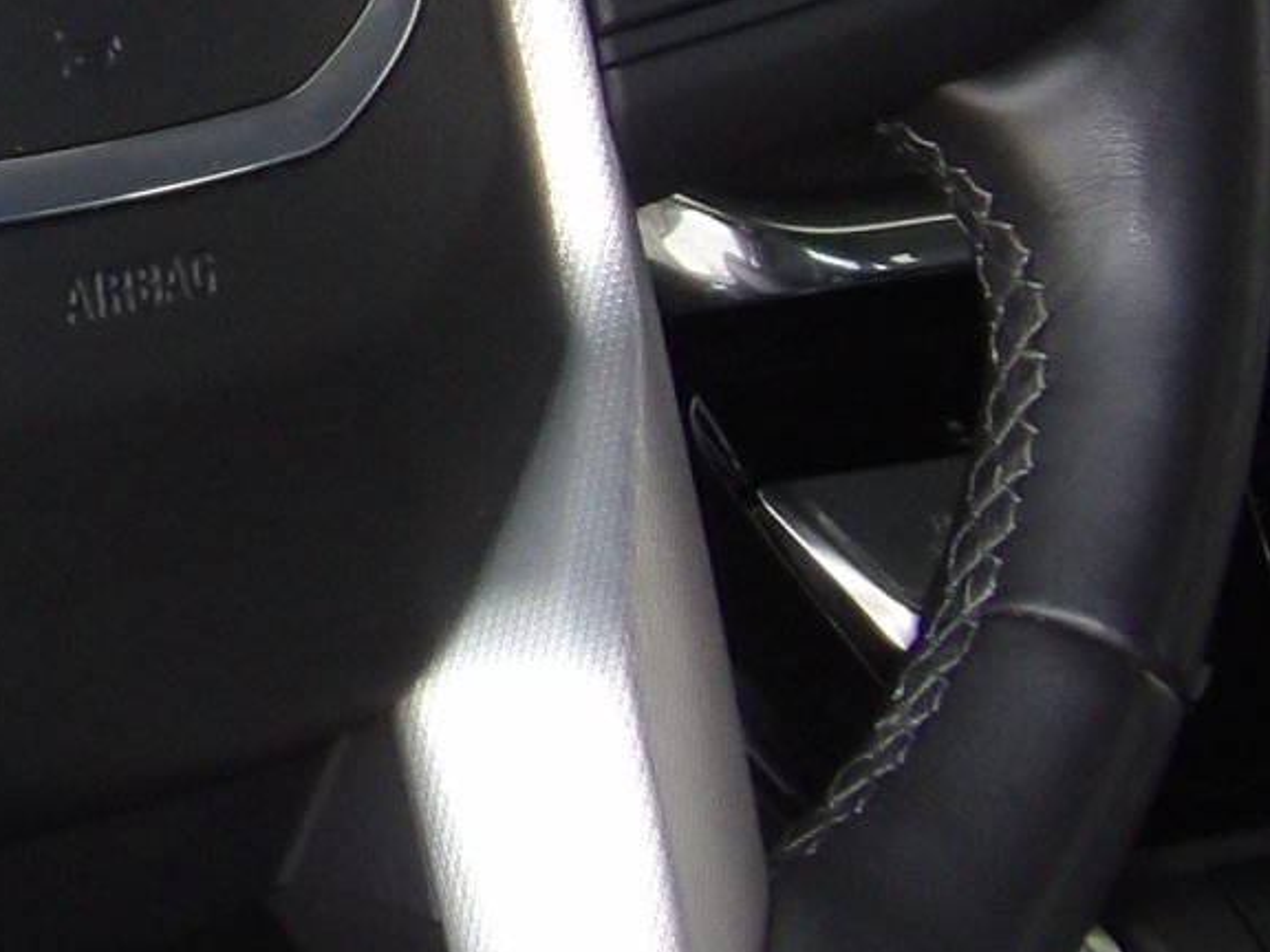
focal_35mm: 207
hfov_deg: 9.4
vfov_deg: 7.1
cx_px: -401
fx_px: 7594
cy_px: 9
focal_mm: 8.2
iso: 200
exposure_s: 1/30
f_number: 3.8
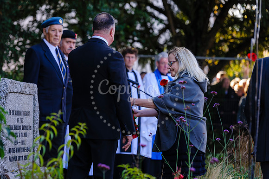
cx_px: 134
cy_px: 90
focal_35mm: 156
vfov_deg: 8.8
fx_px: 1165
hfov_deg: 13.2
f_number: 4.8
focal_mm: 155
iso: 800
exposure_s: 1/750
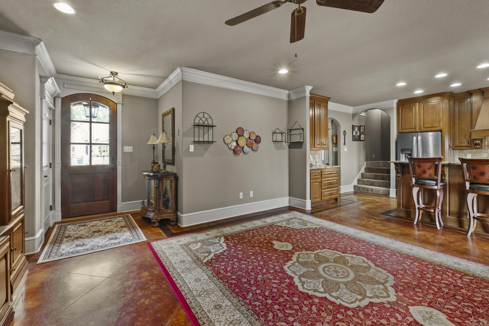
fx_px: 204
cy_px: 163
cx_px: 244
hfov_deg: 100.4
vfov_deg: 77.3
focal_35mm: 15
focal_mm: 10
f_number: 8
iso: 400
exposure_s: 1/8
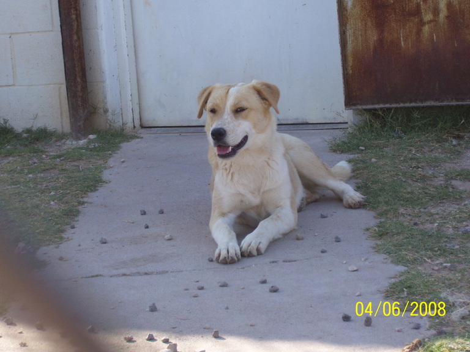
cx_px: 235
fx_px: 1507
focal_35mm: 111
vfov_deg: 13.3
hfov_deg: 17.7
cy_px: 176
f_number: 4.6
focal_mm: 18
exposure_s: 1/180
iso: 80
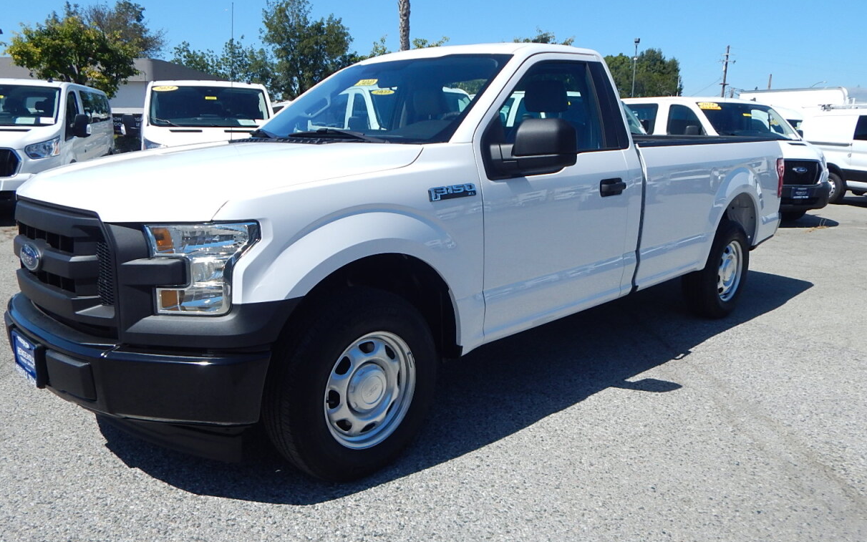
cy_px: 259
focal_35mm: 28
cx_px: 411
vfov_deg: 44.5
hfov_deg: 66.4
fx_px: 662
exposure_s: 1/800
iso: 125
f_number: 6.1
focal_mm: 4.5
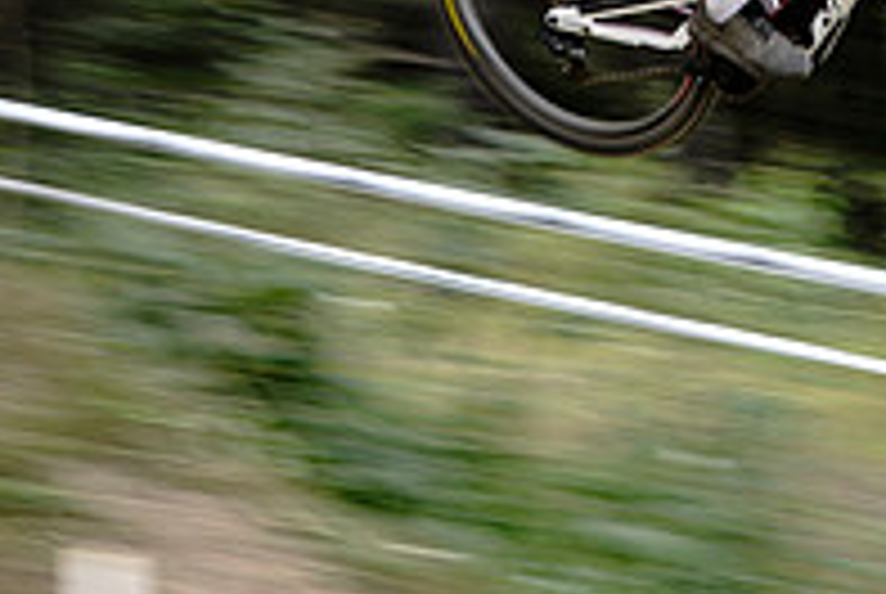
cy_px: -232
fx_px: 5077
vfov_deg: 6.6
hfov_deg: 9.9
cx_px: 967
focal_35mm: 206
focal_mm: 70
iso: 50
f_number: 5.6
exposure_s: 1/60
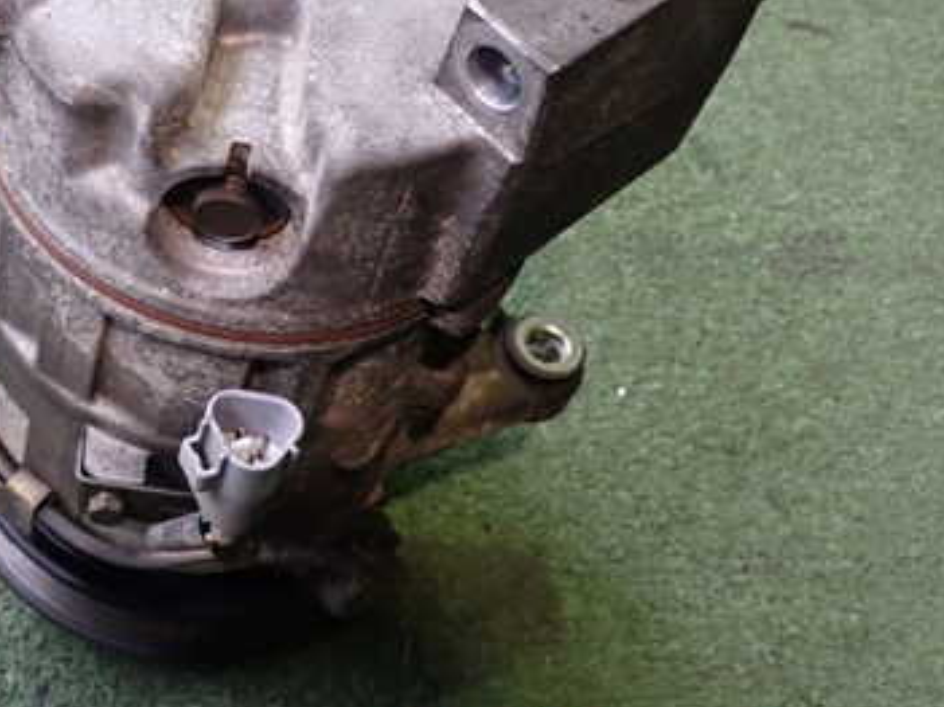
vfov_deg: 22.4
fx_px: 1772
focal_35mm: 65
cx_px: 169
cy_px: 172
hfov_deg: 29.1
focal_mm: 6.83
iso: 400
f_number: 2.7
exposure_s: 1/40
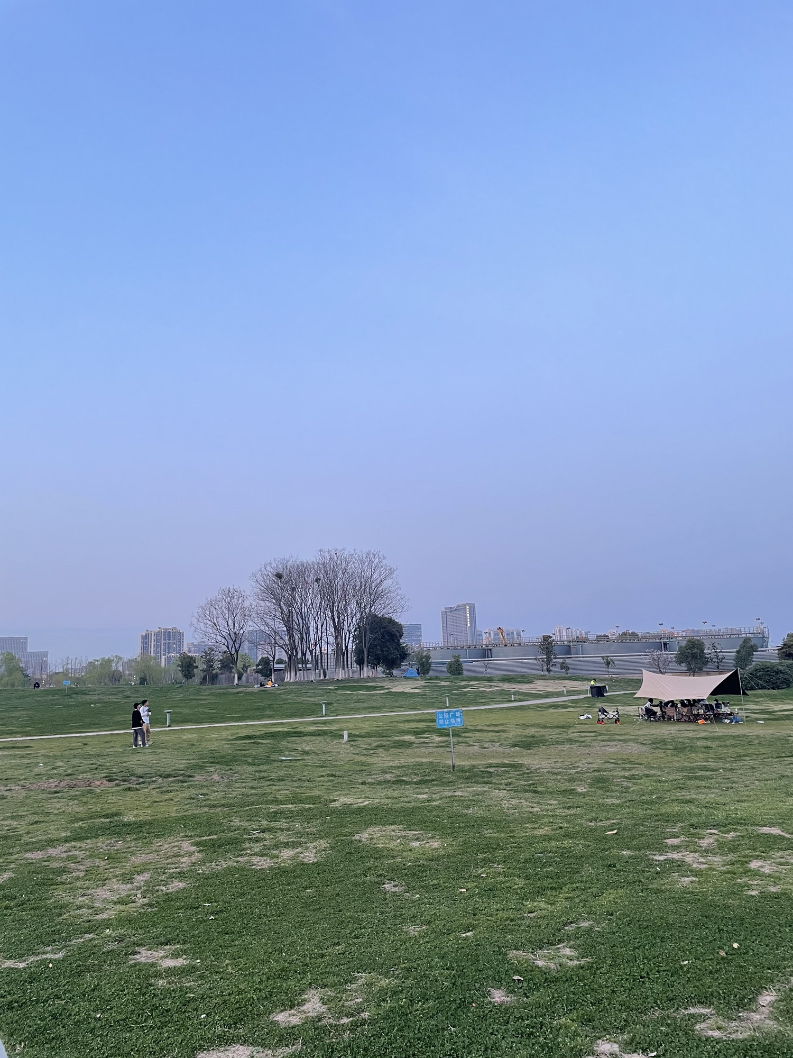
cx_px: 396
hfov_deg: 53.1
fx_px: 794
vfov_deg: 67.3
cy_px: 529
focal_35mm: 26
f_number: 1.6
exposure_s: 1/60
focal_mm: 4.2
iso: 125
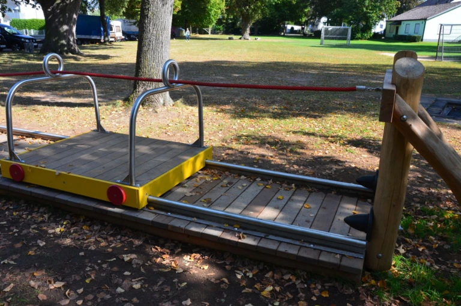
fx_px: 383
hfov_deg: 62.0
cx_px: 230
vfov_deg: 43.4
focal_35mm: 30
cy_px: 153
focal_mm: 20
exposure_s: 1/60
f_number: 9.5
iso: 400
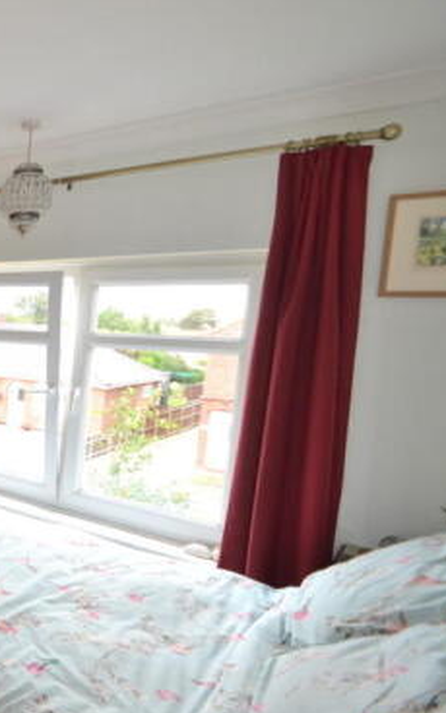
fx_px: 582
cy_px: 369
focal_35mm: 30
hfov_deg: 30.5
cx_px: -166
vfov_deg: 63.0
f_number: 4
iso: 400
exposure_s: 1/100
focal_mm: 11
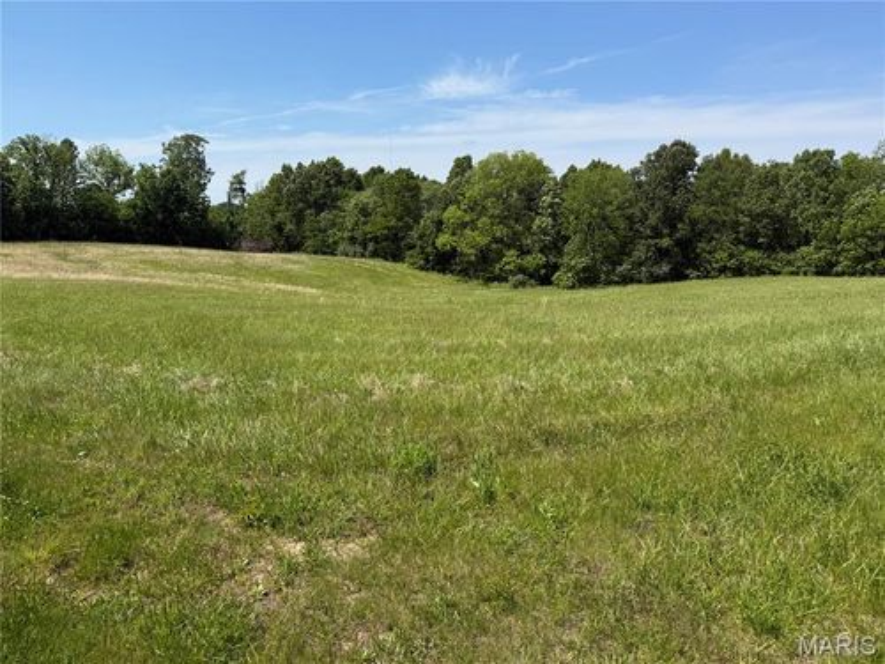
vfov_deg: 56.8
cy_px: 332
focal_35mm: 24
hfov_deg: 71.6
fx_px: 614
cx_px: 442
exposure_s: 1/4405
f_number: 1.78
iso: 80
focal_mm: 6.76
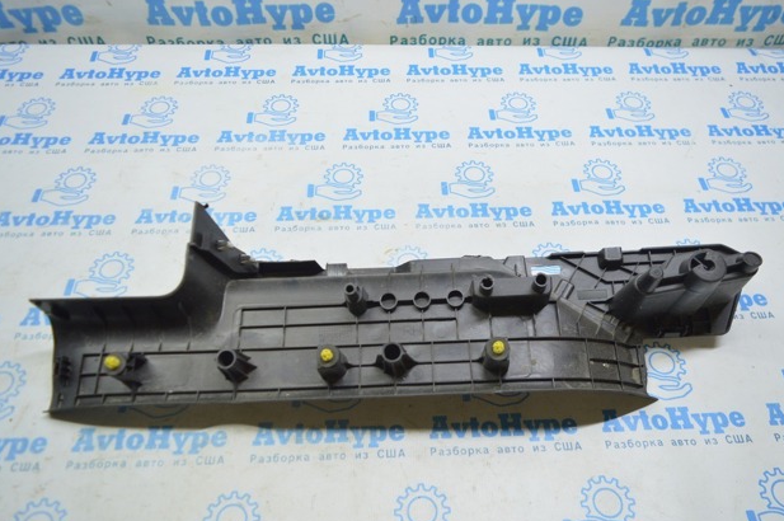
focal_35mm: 28
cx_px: 399
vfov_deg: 46.3
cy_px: 269
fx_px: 609
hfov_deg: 65.5
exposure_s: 1/60
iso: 400
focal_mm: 18
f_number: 3.5
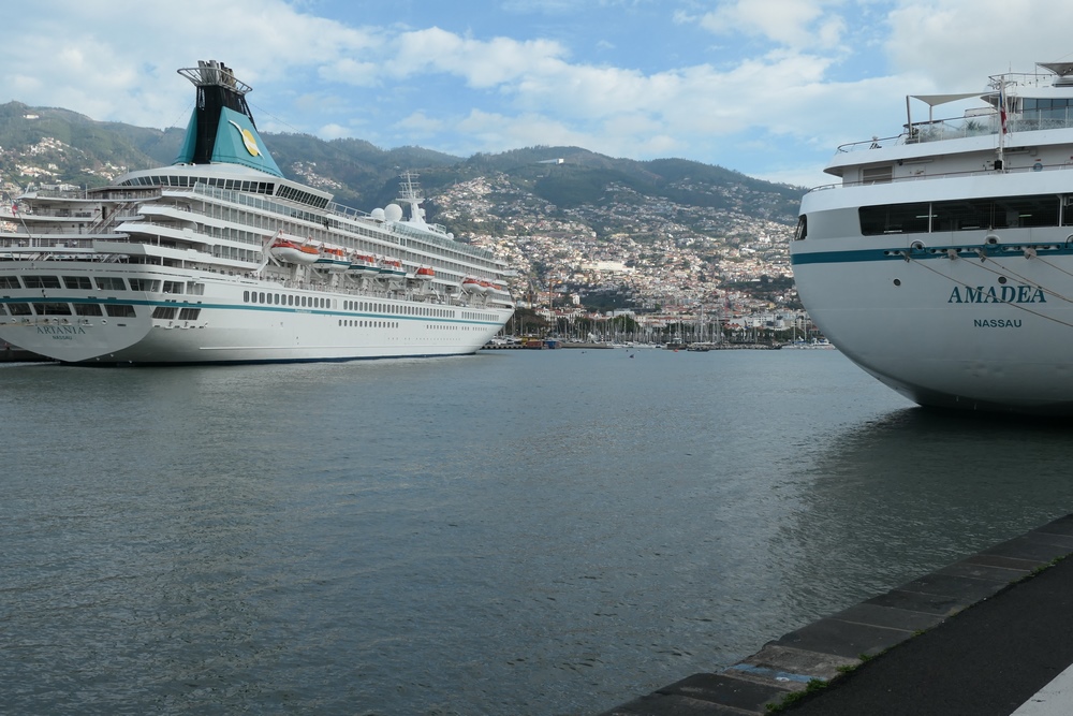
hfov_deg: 51.9
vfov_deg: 36.0
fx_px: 1103
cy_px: 358
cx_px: 536
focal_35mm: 37
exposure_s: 1/1000
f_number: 5
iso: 200
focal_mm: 13.4
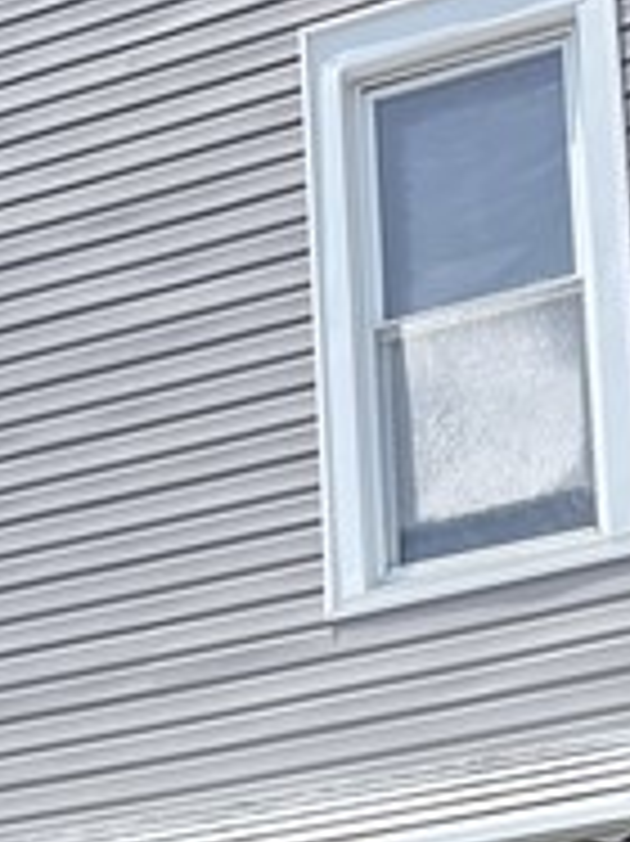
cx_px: 261
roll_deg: +2.7
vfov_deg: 16.0
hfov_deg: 12.6
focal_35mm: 117
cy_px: 1081
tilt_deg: +14.9
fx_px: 2842
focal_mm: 5.96
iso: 50
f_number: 1.6
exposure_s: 1/2865
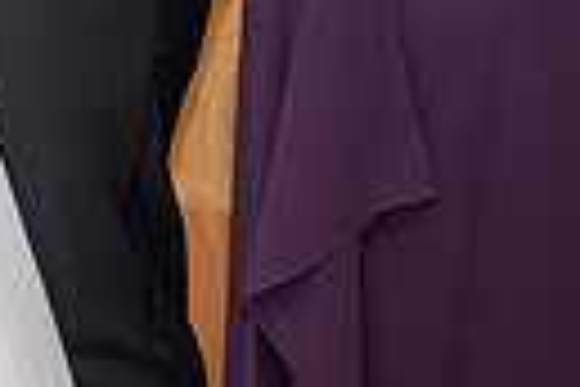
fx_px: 3625
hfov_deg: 9.0
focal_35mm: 225
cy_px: -461
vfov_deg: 5.9
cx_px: -234
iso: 1000
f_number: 3.5
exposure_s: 1/160
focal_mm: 50
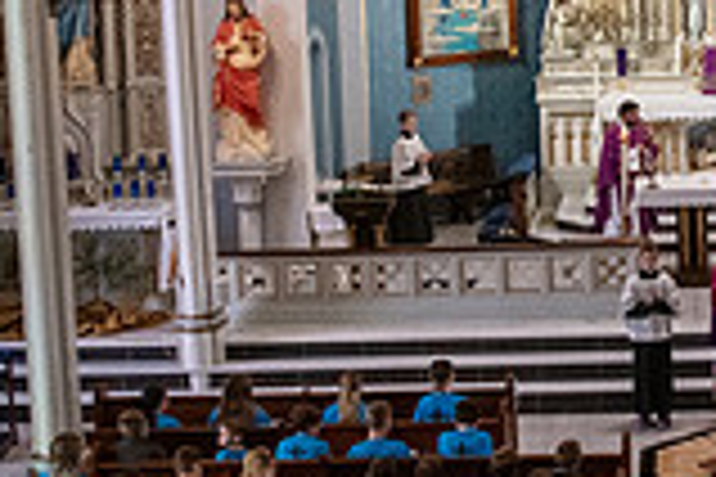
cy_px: 79
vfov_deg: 13.3
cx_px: 721
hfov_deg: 19.4
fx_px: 2029
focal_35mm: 102
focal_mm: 28
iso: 4000
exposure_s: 1/80
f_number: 9
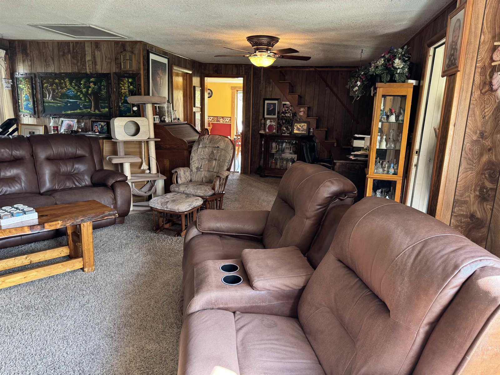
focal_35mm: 24
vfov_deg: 56.8
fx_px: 347
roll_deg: -2.6
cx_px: 250
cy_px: 188
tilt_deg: -11.3
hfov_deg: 71.6
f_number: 1.78
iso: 250
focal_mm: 6.76
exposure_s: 1/60
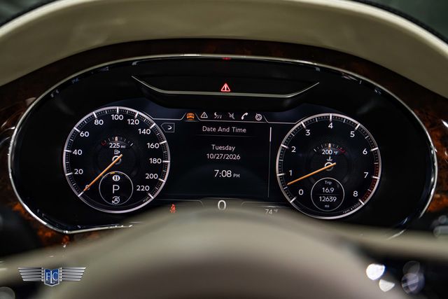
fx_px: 411
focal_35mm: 33
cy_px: 150
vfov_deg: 40.0
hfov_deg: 57.2
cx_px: 224
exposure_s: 1/125
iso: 1600
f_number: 4
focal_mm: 33
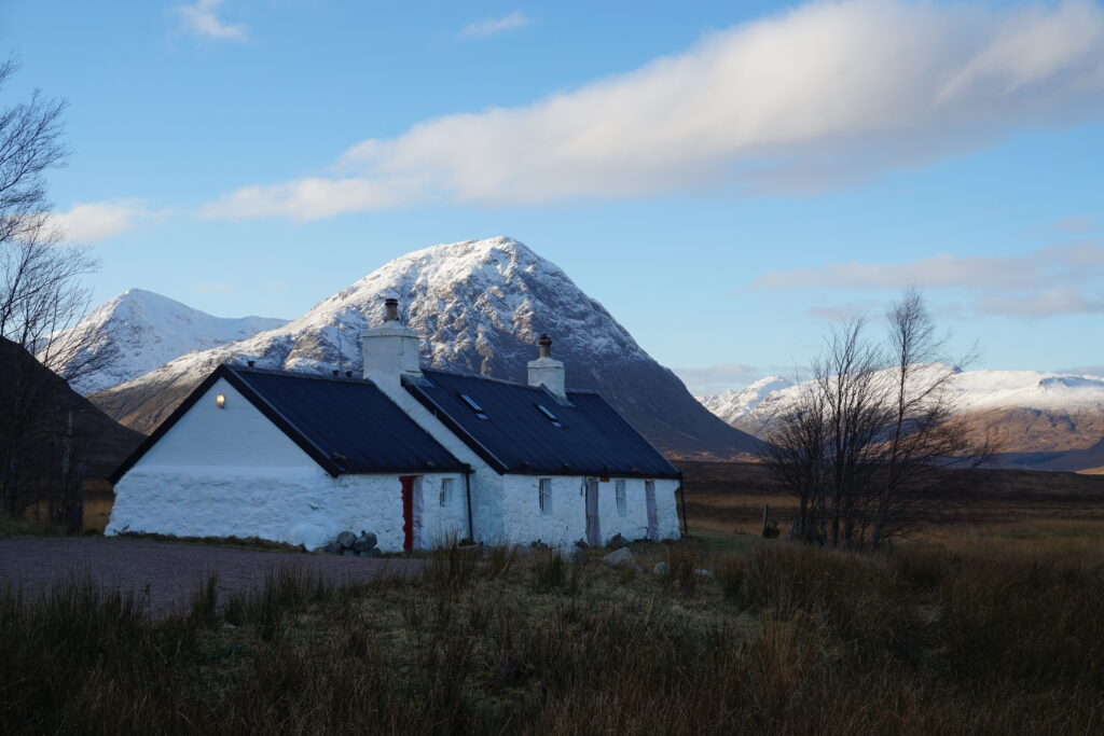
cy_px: 368
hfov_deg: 42.3
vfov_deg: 29.0
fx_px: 1426
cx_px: 552
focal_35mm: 46
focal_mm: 31
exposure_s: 1/80
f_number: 11
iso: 100
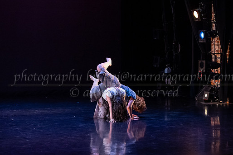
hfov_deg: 18.9
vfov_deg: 12.7
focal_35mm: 108
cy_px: 69
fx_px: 699
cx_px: 154
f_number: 4
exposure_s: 1/400
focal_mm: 75
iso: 4000
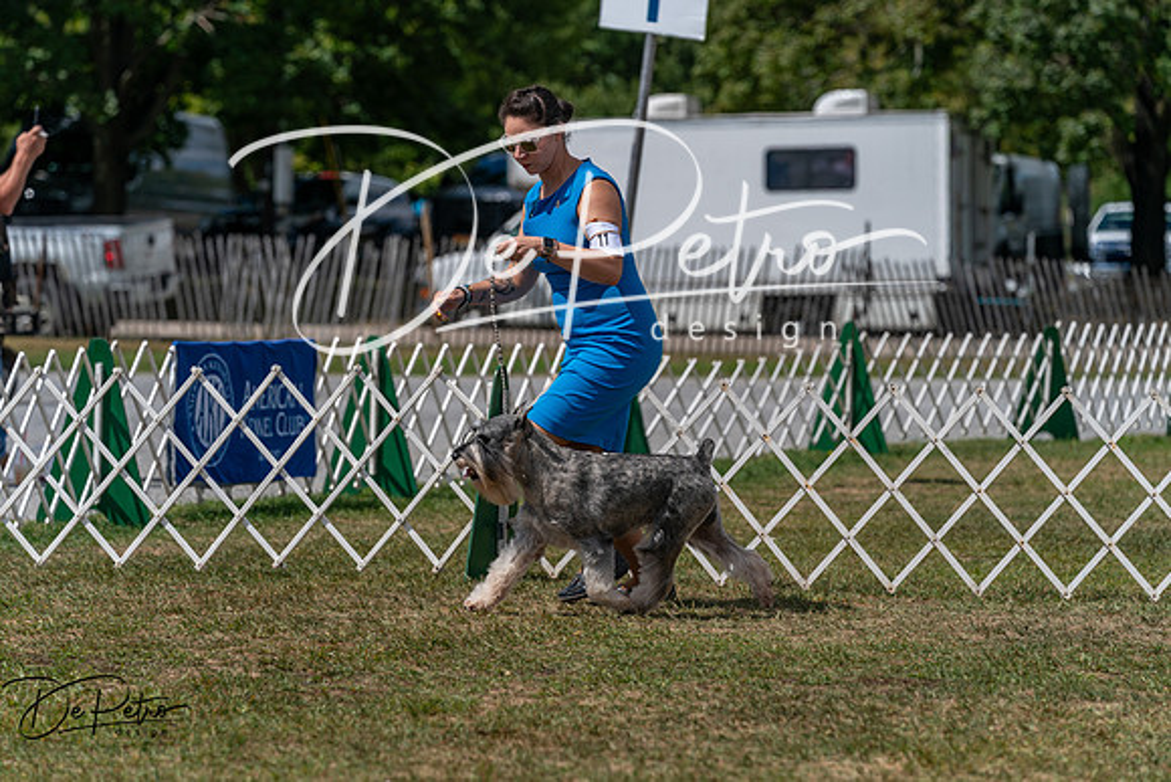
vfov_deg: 7.7
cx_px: 586
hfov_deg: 11.5
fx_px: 5824
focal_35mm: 179
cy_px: 391
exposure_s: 1/2000
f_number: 5
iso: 125
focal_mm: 179
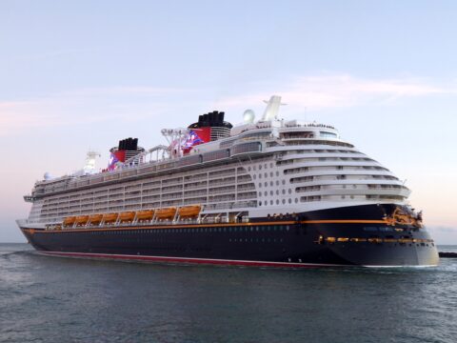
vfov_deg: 33.6
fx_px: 568
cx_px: 228
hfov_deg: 43.9
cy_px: 172
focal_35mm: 43
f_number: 3.6
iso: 125
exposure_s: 1/30
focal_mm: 7.7
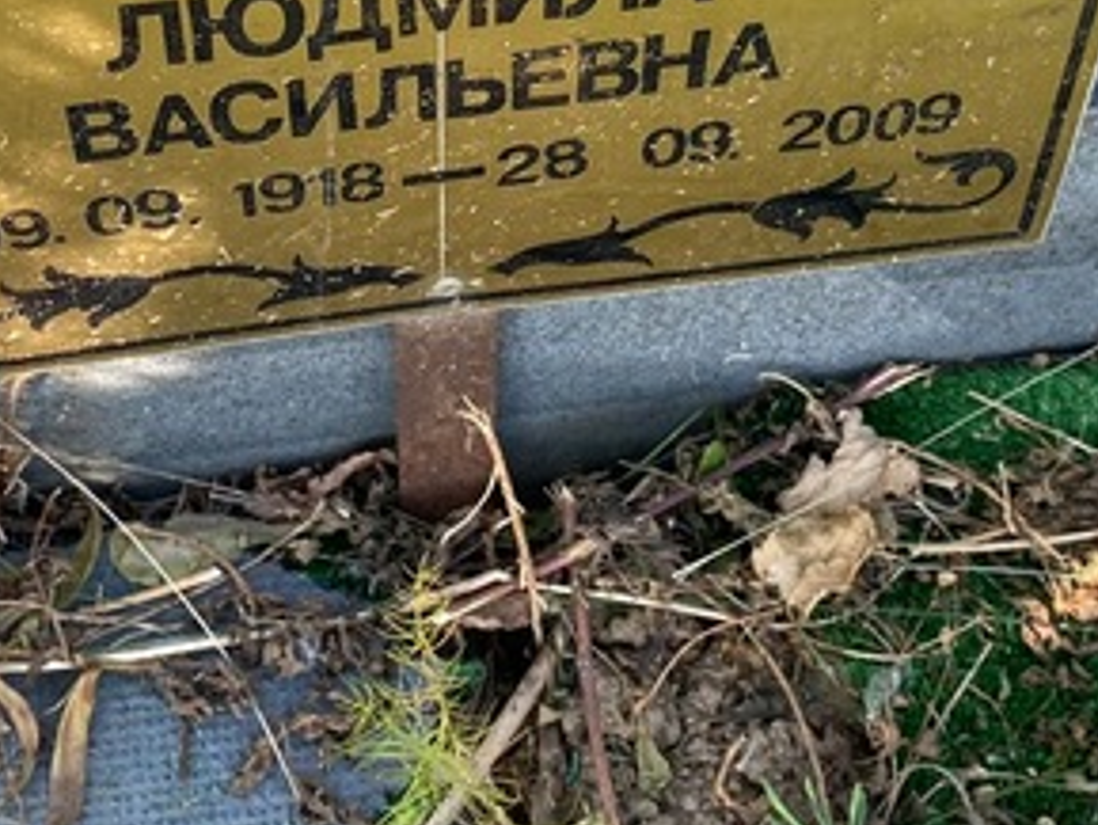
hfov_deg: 27.0
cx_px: 467
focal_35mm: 72
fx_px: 2285
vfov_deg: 20.1
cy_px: 103
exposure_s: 1/121
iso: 40
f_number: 1.8
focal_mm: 4.25
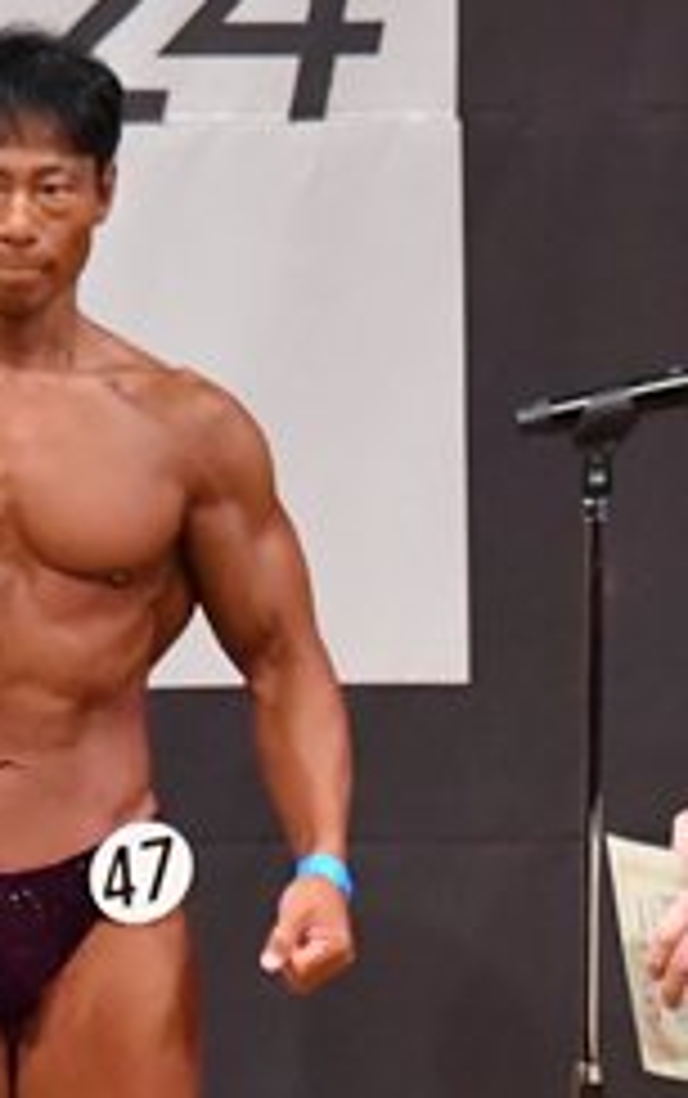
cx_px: 272
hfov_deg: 1.6
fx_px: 24662
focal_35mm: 824
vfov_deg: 2.5
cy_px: 936
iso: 9000
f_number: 5.6
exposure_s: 1/400
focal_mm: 170
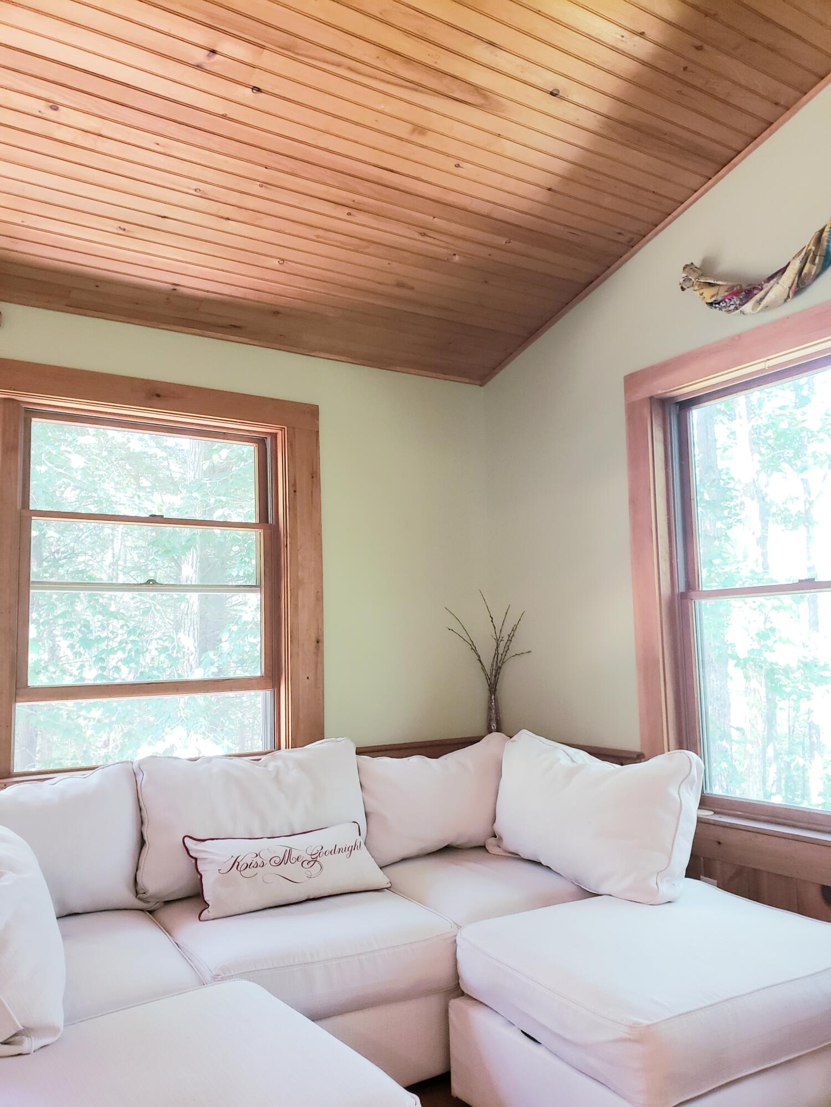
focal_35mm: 26
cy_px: 554
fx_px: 832
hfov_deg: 53.1
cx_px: 416
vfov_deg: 67.3
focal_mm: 4.3
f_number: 2.4
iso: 250
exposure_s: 1/24
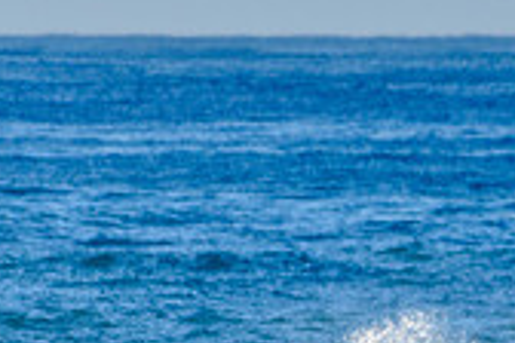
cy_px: 484
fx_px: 30297
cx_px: 575
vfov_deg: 0.6
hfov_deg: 1.0
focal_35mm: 2118
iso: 250
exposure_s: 1/2000
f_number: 5.6
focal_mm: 500
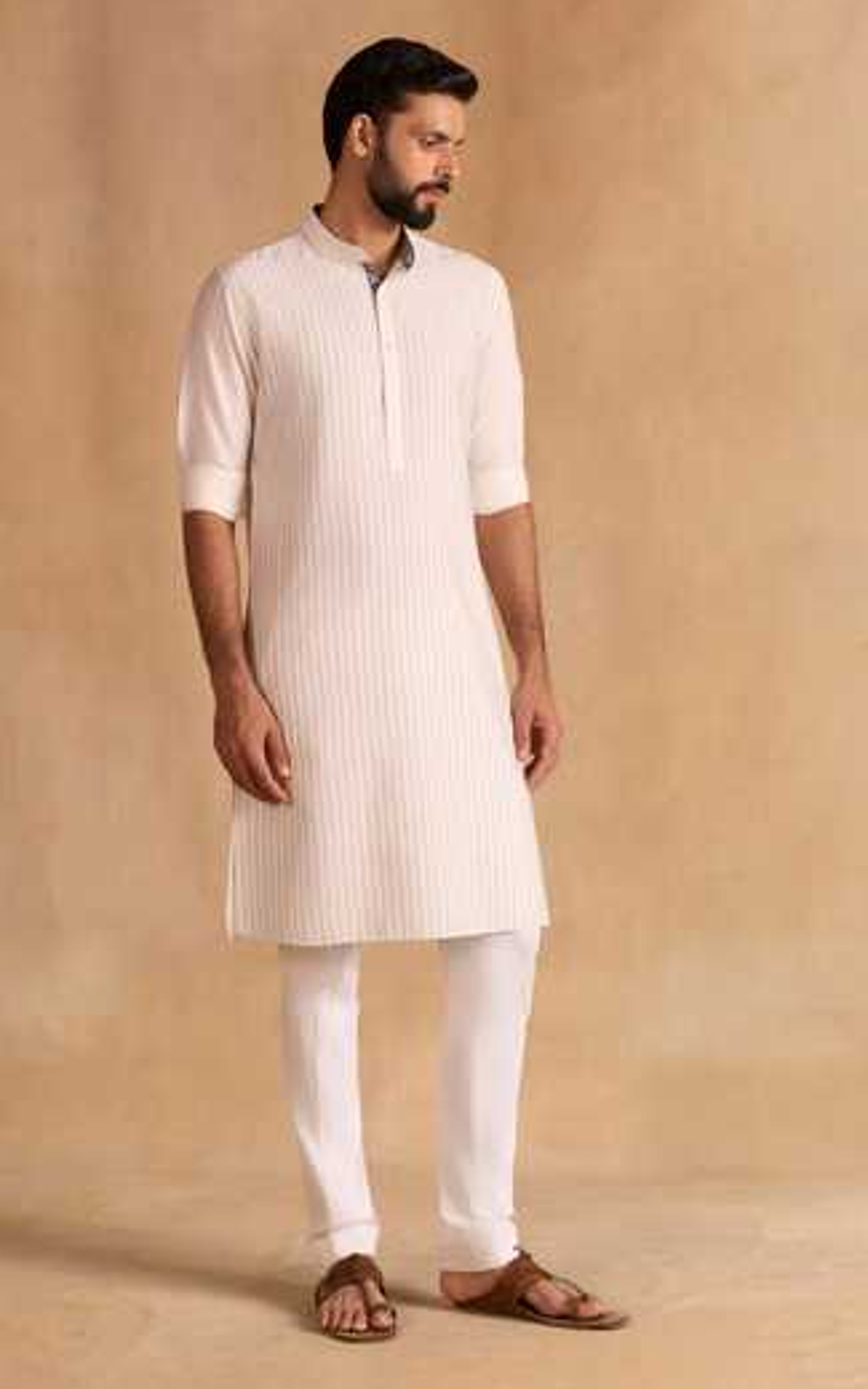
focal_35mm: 72
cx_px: 403
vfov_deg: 28.6
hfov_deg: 18.1
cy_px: 690
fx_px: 2725
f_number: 5
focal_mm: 70
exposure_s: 1/160
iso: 125
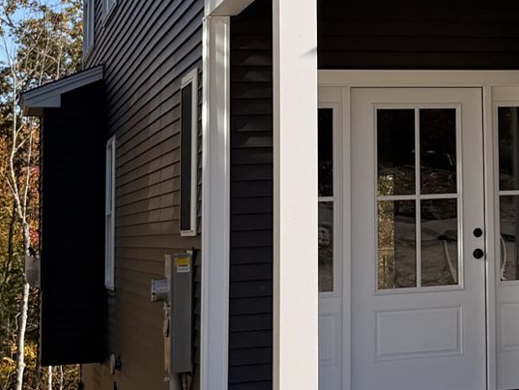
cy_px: 18
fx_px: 1545
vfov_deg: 14.2
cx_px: 689
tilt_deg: +7.1
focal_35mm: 103
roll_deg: +1.9
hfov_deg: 17.8
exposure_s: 1/3425
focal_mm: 6.76
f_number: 1.78
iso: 80
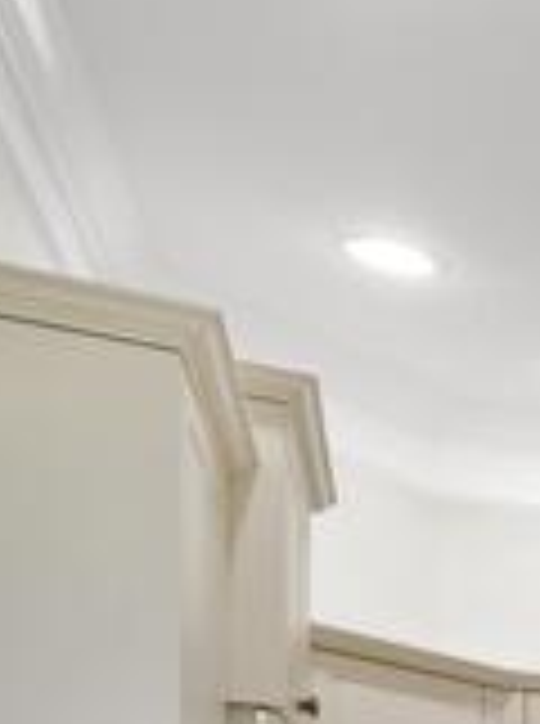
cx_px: 1548
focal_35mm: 69
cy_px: 971
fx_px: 1441
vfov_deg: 24.3
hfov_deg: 12.1
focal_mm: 16
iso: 400
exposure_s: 1/30
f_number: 8
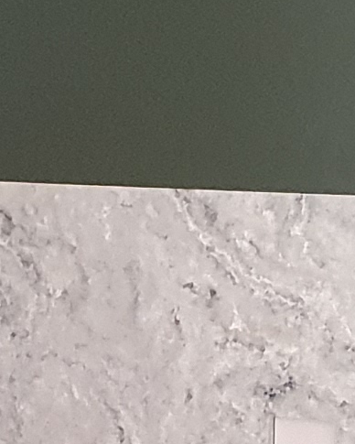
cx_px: -59
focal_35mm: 211
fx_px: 2771
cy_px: 376
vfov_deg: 9.1
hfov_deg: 7.3
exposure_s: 1/50
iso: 640
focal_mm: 4.32
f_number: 2.4
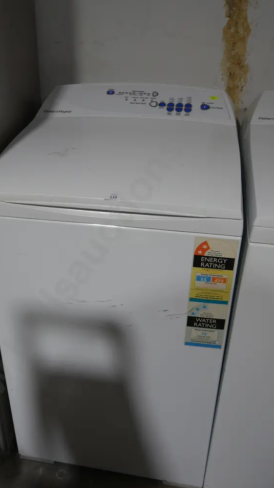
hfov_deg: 31.0
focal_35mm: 38
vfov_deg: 52.8
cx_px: 97
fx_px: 491
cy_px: 248
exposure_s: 1/80
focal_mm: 17
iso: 200
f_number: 4
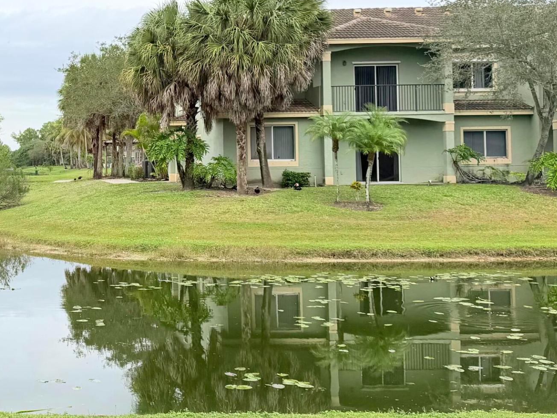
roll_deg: +1.4
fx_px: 853
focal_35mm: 53
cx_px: 21
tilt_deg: +2.1
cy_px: 136
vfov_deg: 27.3
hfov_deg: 33.6
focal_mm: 6.76
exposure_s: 1/1522
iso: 80
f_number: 1.78
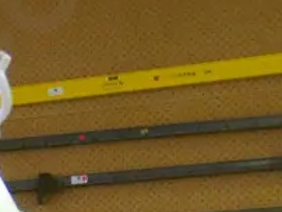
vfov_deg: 9.6
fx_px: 1240
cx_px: -348
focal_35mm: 152
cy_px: 282
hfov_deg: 11.3
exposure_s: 1/40
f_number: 4
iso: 3200
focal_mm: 15
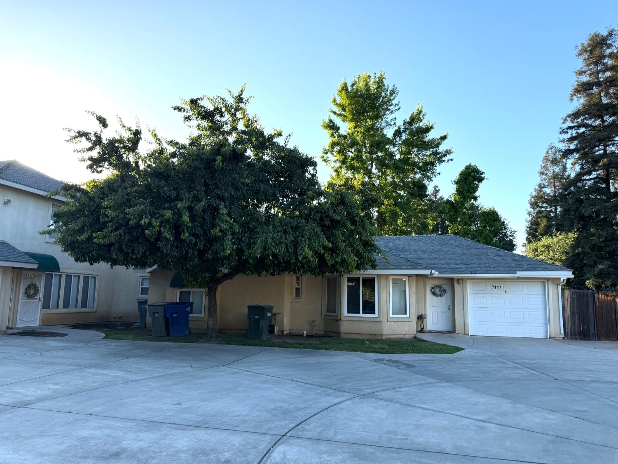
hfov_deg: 71.6
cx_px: 309
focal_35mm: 24
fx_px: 428
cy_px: 232
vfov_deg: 56.8
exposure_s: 1/2525
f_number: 1.78
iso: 100
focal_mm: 6.76
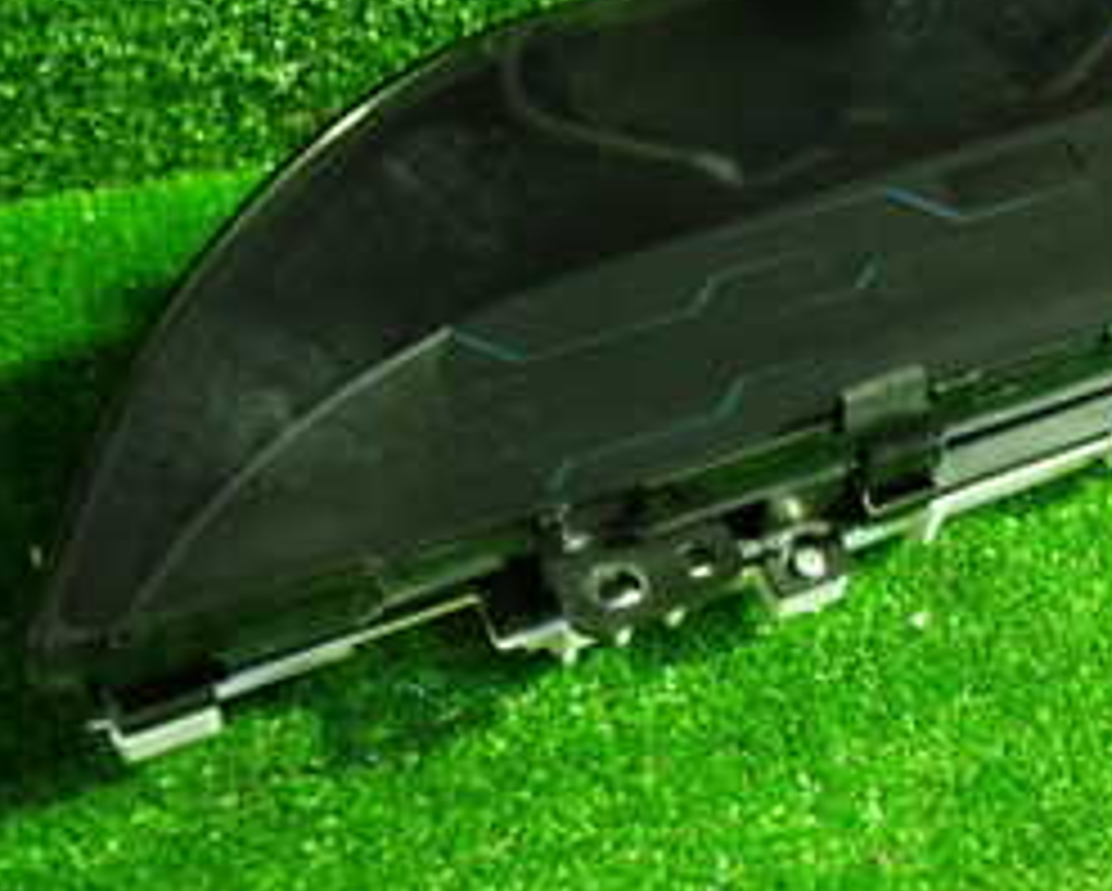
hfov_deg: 24.9
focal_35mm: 71
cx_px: 1229
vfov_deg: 21.4
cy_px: 256
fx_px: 2339
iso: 500
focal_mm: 5.4
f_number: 2.3
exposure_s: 1/30
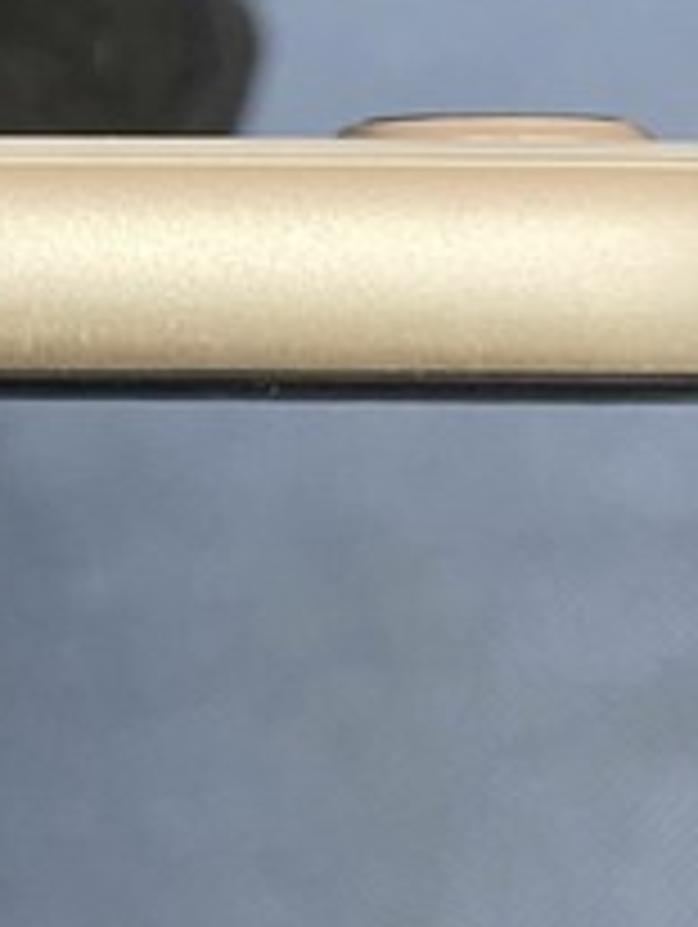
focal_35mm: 121
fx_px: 3246
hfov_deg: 11.7
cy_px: -68
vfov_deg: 15.9
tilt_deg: -51.6
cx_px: -383
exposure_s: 1/60
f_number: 1.8
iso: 200
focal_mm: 4.25
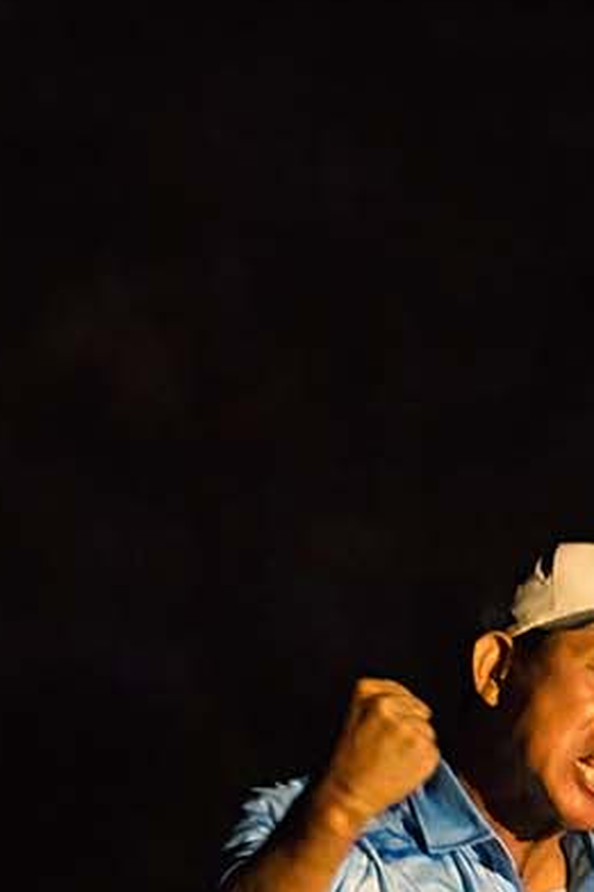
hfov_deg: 1.9
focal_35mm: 735
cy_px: 1058
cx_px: 512
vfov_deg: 2.8
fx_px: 18206
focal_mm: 200
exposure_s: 1/200
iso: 25600
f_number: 2.8
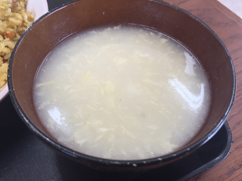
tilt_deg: -53.7
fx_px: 203
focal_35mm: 29
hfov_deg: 61.7
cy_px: 90
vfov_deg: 48.2
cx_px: 121
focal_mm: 4.15
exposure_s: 1/60
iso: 32
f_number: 2.2
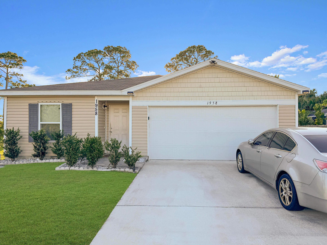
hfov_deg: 71.6
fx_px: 227
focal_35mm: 24
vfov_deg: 56.8
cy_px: 122
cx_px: 164
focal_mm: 6.76
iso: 80
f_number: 1.78
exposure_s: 1/2252
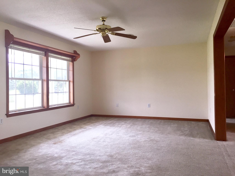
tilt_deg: +0.6
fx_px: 197
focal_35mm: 29
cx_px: 118
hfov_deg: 61.7
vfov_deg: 48.2
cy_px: 88
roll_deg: +0.3
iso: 50
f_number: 2.2
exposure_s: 1/120
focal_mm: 4.15
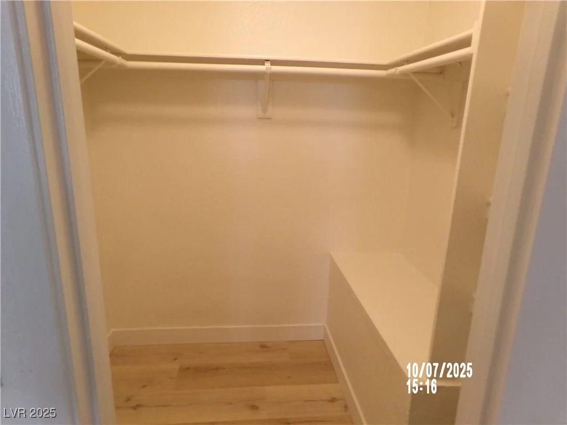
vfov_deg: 56.8
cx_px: 284
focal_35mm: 24
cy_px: 212
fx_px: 393
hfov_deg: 71.6
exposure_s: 1/17
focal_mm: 4.3
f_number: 3.7
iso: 538
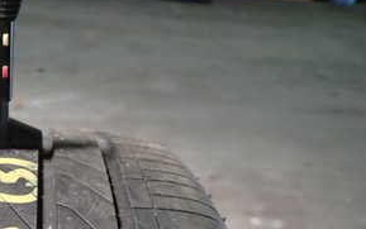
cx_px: -6
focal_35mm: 55
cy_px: 210
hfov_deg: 33.5
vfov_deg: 22.9
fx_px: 549
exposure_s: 1/60
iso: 160
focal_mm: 4.5
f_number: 2
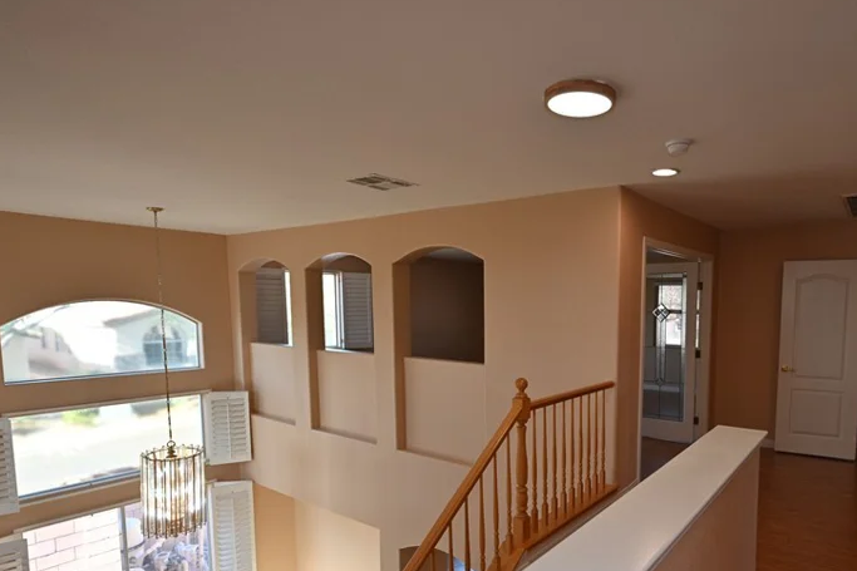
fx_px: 500
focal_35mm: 21
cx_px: 562
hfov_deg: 78.9
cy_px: 350
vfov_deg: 58.9
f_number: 4
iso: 360
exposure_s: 1/60
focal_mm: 14
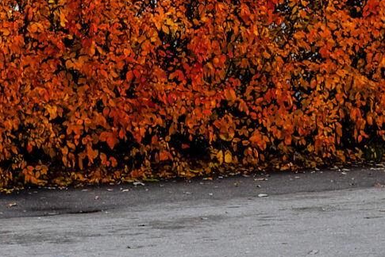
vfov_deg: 5.4
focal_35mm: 248
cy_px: -375
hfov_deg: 8.3
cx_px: 63
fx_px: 2654
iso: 200
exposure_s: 1/180
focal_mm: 31.5
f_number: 8
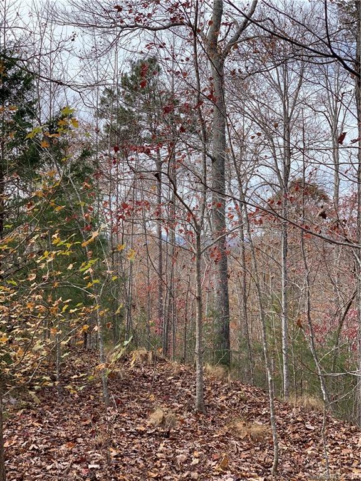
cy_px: 240
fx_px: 723
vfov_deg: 36.8
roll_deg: -1.6
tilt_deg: +2.1
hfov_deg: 28.0
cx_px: 180
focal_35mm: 52
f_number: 2.4
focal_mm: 6
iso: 16
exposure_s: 1/326
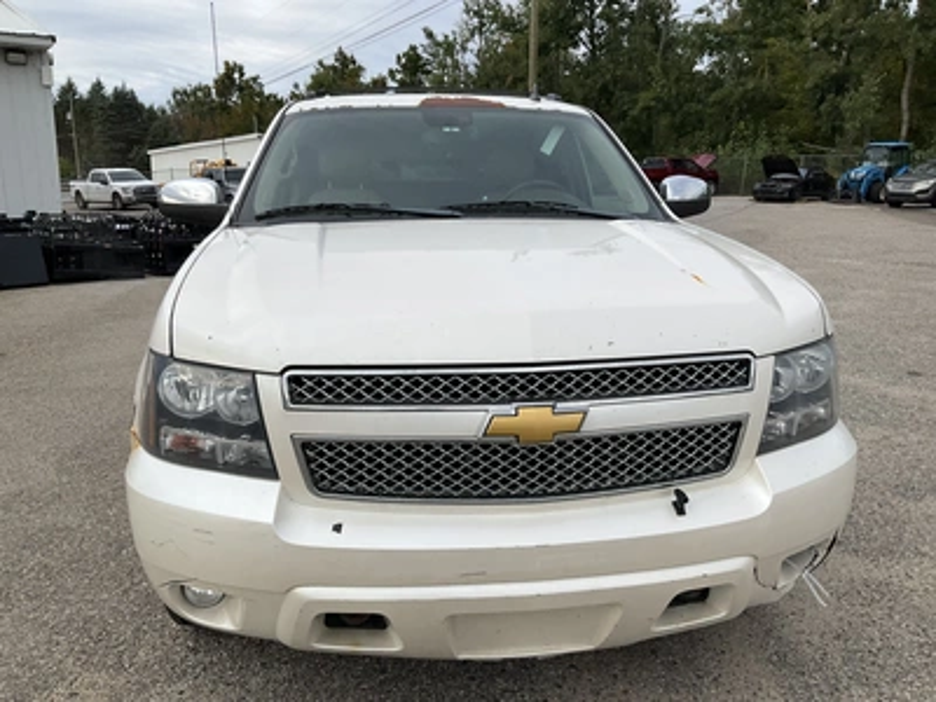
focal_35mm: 29
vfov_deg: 48.2
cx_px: 468
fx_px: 784
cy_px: 351
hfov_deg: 61.7
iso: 25
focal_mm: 3
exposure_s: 1/1015
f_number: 1.8
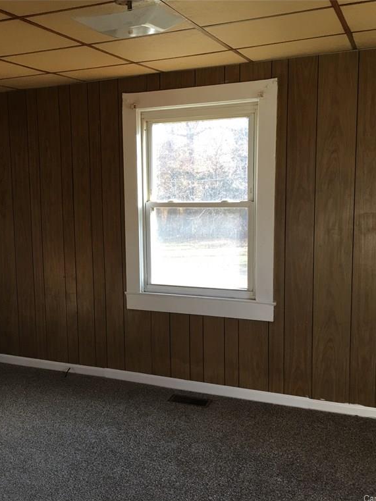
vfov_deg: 47.9
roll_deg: +1.7
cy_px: 252
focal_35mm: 39
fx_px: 565
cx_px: 102
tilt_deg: -6.3
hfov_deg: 36.1
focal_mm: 4.15
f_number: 2.2
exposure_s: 1/30
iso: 25
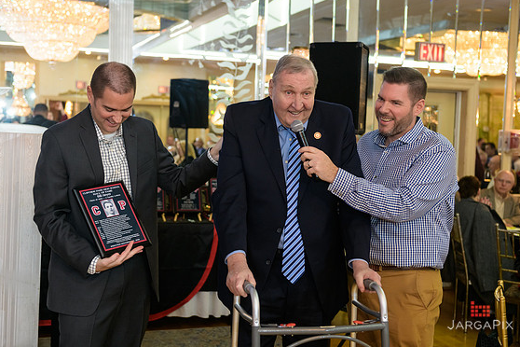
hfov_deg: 38.2
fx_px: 751
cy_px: 169
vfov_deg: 26.0
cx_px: 267
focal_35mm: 52
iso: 1000
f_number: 3.2
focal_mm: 50
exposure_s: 1/125
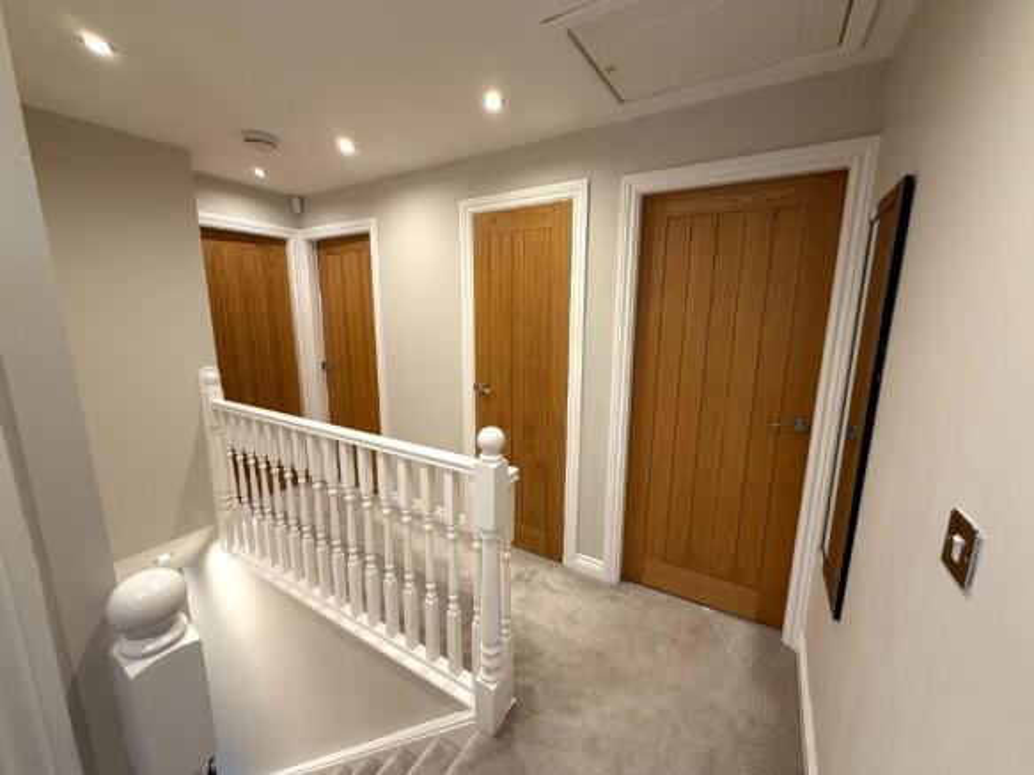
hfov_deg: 102.1
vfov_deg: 85.7
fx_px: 418
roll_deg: +0.4
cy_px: 388
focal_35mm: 14
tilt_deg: -10.3
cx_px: 517
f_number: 2.2
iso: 160
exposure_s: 1/50
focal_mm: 2.22
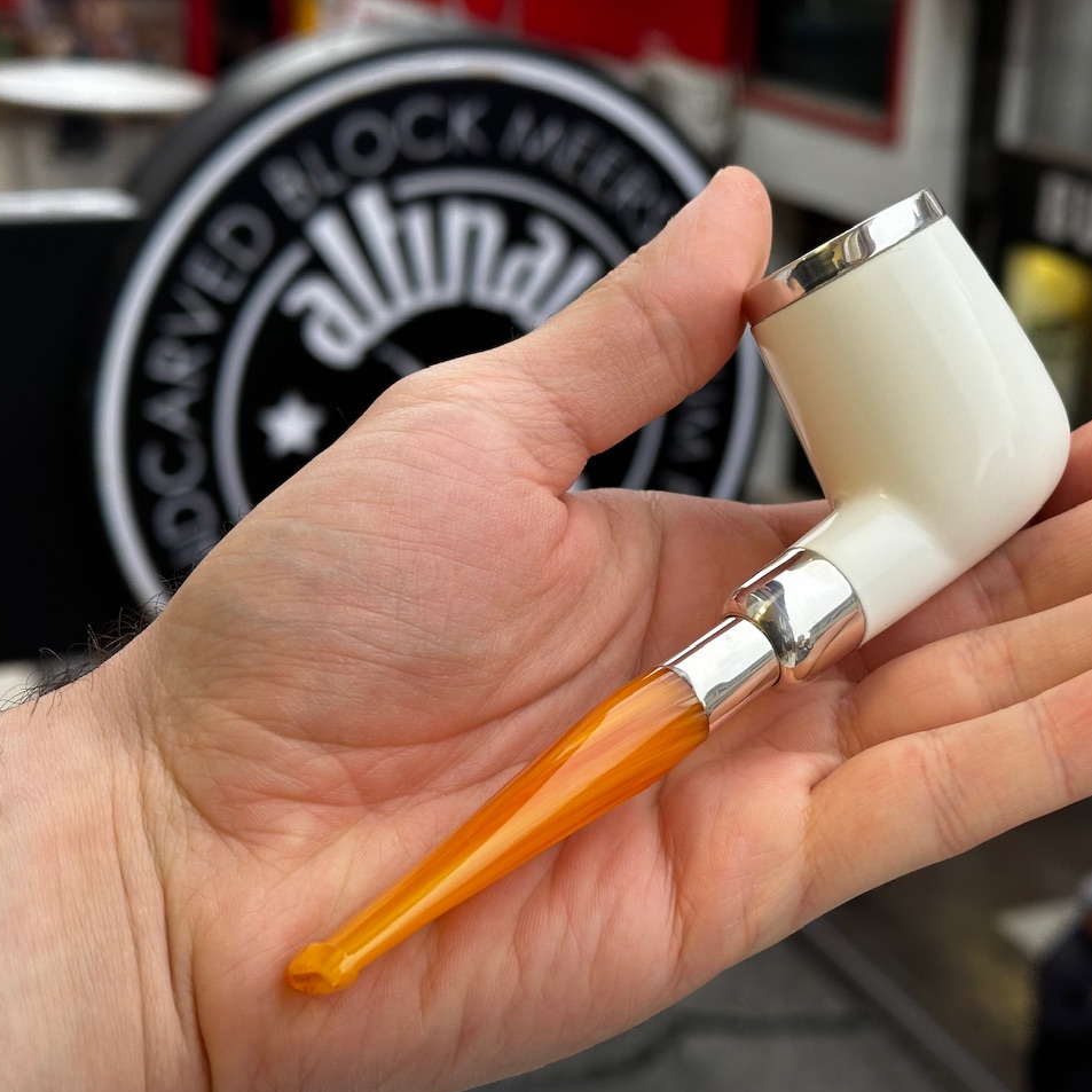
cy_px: 549
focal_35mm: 57
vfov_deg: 30.0
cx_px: 669
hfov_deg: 29.9
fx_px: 2034
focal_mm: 6.86
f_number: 1.78
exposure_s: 1/121
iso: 80
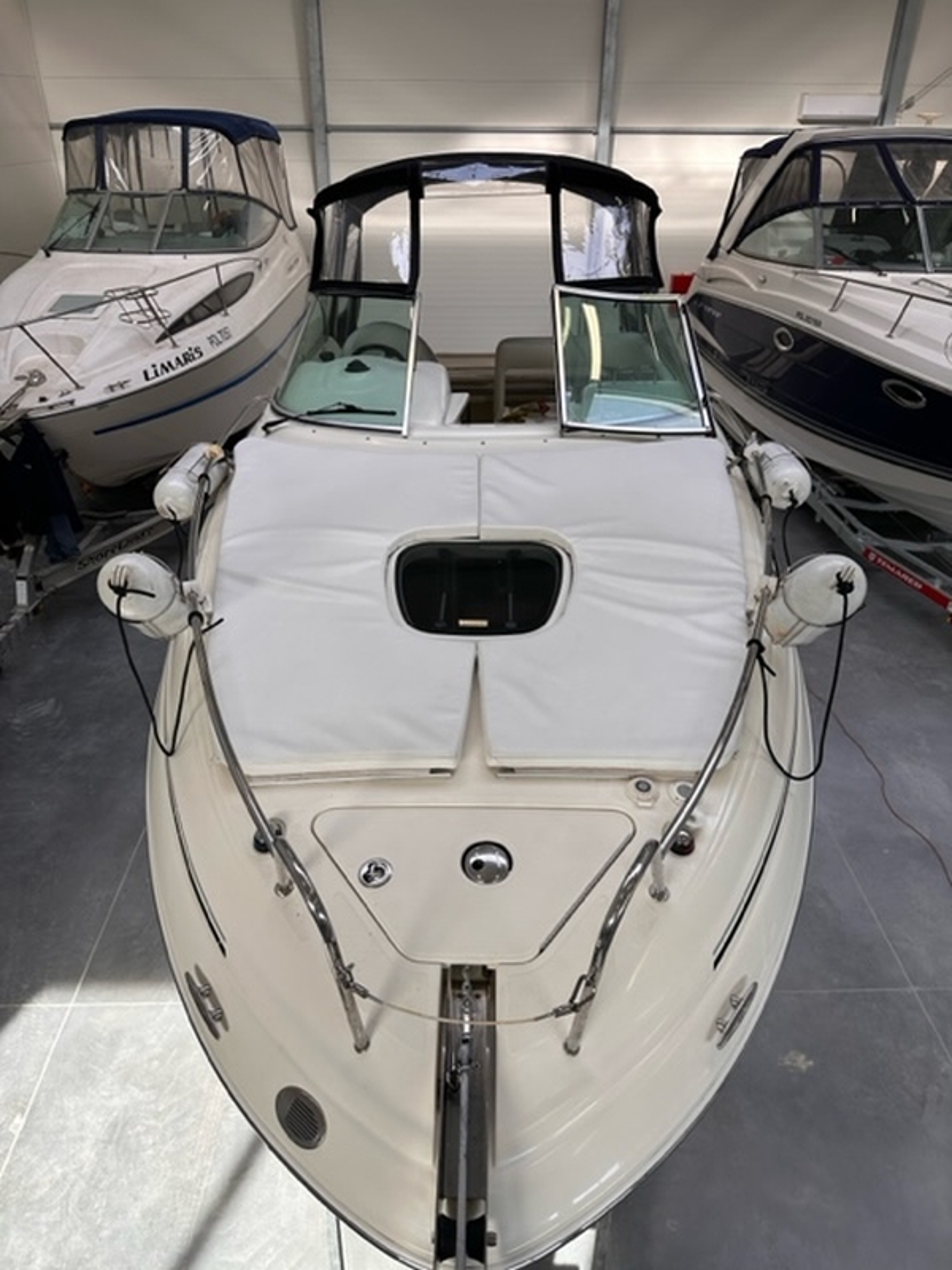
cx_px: 476
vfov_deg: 71.6
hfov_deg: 56.8
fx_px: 880
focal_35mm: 24
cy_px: 635
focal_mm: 6.86
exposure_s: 1/398
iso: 80
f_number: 1.78
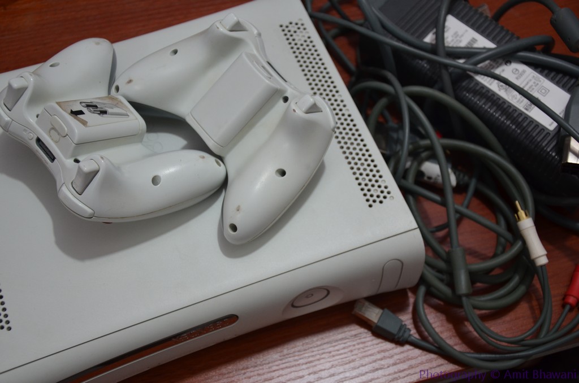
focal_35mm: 57
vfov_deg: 23.7
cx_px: 290
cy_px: 192
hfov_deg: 35.1
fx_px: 915
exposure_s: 1/60
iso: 720
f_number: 4.5
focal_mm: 38
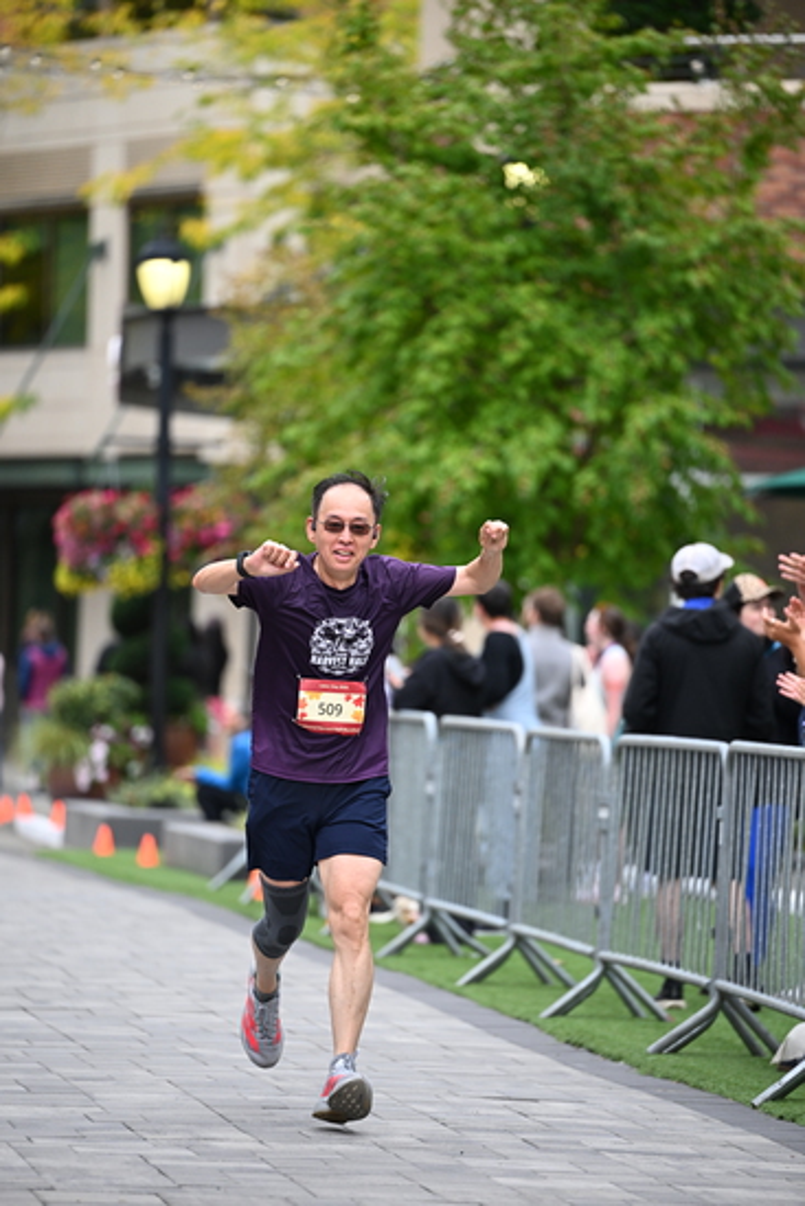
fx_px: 6704
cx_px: 402
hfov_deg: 6.9
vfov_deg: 10.3
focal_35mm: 200
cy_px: 603
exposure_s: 1/2000
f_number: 2.8
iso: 800
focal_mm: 200
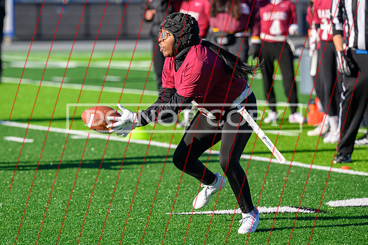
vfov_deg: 5.5
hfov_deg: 8.2
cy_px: 110
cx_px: 172
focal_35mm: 251
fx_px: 2562
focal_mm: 200
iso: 320
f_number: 4
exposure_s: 1/1600
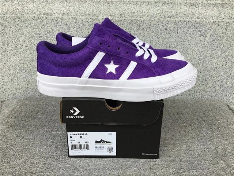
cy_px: 88
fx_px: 210
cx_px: 117
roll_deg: -0.9
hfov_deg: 58.4
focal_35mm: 31
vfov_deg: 45.4
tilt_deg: -20.3
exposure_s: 1/128
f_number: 2.4
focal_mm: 3.3
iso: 25
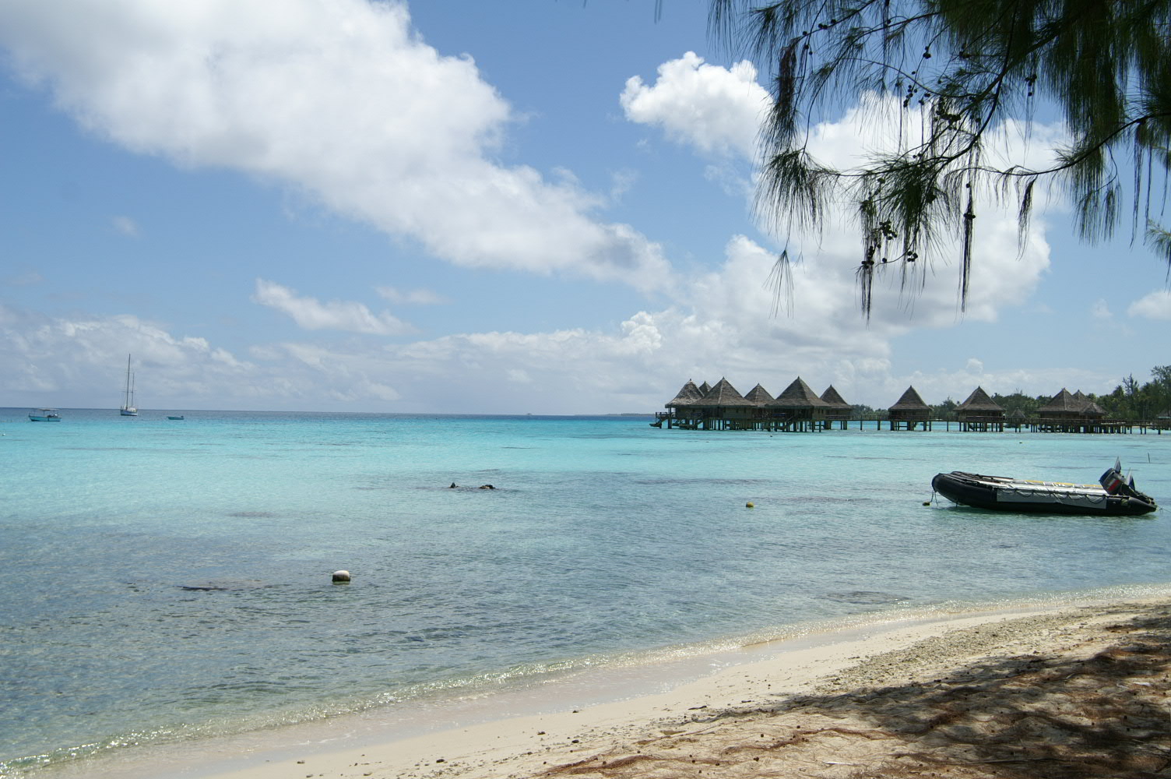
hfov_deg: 46.4
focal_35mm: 42
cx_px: 586
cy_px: 390
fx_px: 1365
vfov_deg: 31.8
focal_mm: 28
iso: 100
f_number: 9
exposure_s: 1/640
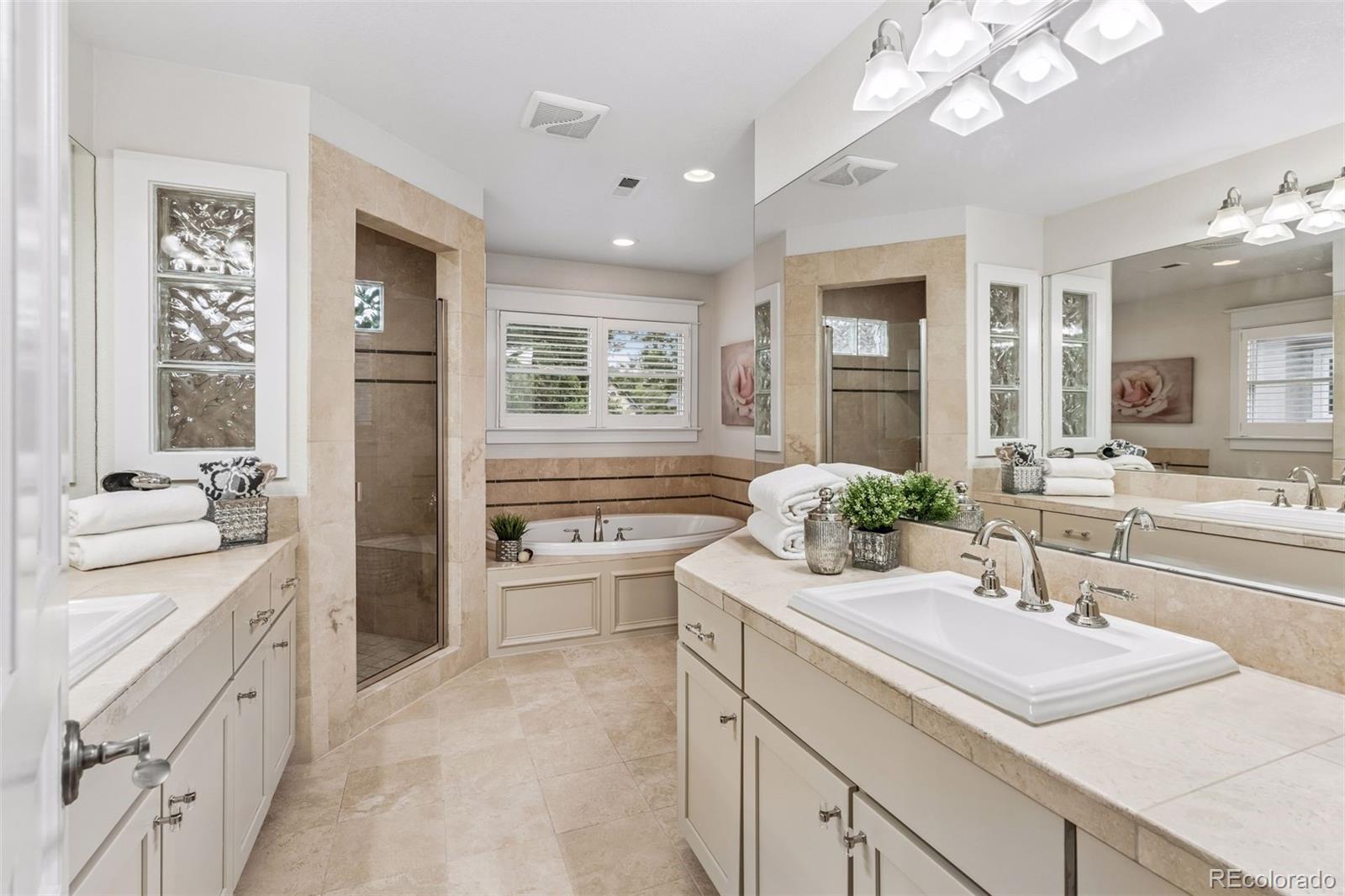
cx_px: 672
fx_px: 635
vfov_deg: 70.4
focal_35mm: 17
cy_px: 448
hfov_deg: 93.3
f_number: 9
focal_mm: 17
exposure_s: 1/30
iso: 400
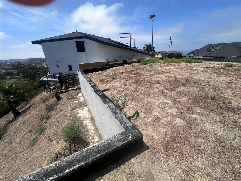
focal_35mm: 14
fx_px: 97
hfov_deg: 102.1
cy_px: 90
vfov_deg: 85.7
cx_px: 120
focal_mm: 2.22
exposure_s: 1/2959
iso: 50
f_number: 2.2
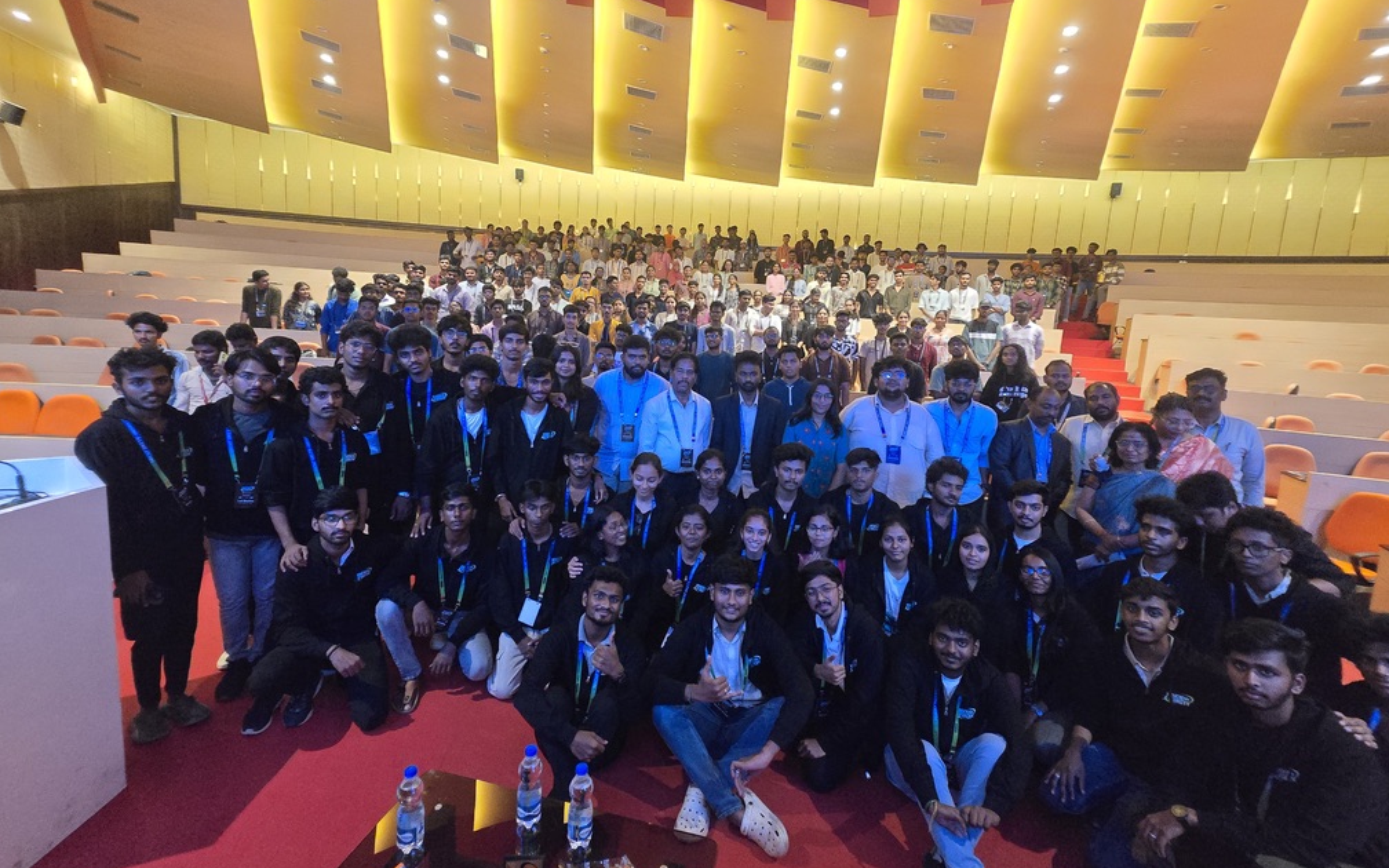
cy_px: 401
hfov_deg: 105.3
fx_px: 530
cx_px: 694
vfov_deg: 78.5
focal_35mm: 14
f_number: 2.2
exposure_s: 1/50
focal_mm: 2.2
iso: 1600
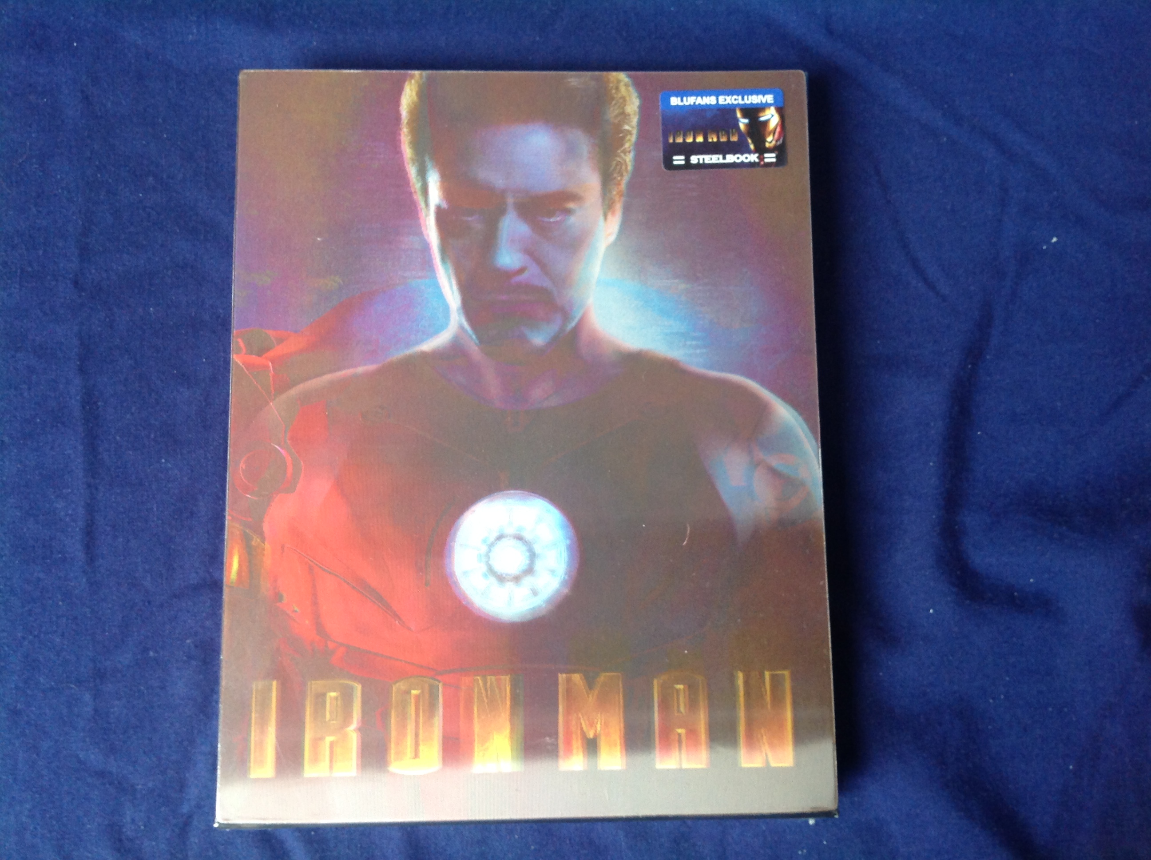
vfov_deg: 40.6
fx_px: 1162
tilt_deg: -85.5
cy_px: 430
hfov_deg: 52.7
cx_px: 576
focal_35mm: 35
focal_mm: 4.28
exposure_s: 1/15
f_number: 2.4
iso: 80
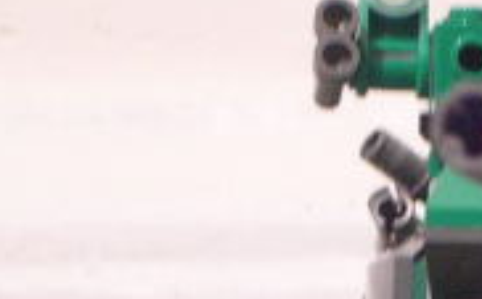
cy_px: 389
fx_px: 5389
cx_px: 704
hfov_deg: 5.1
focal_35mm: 411
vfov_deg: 3.2
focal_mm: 16.7
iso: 400
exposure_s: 1/1.8
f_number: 4.8
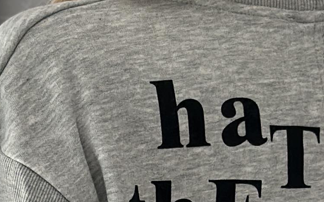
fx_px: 2401
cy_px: 370
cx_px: 149
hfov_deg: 7.7
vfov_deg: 4.8
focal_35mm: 272
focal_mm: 6.86
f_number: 1.78
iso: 80
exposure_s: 1/205
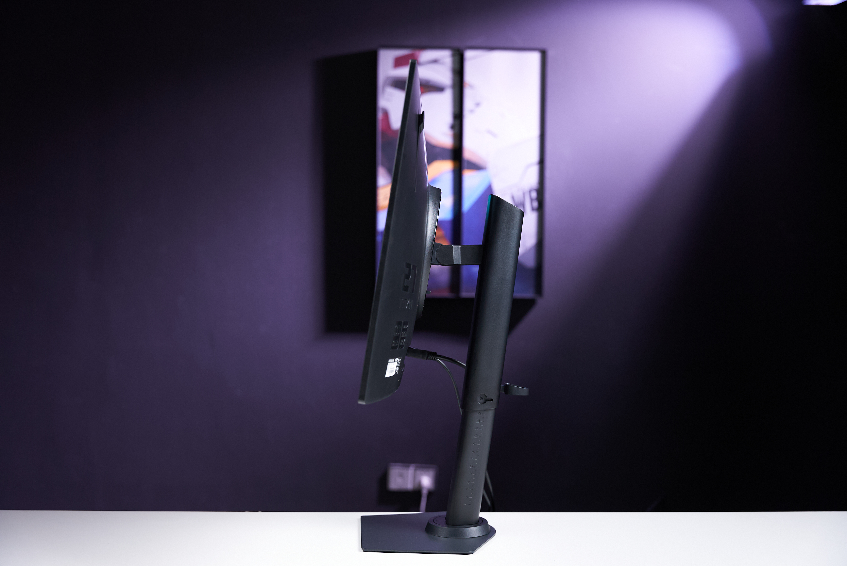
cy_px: 283
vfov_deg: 34.2
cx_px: 424
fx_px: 918
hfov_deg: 49.5
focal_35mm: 39
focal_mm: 39
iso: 800
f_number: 3.5
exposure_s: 1/80
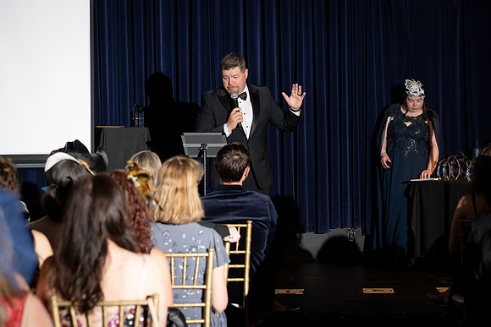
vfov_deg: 12.5
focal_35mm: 110
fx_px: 1501
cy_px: 164
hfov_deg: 18.6
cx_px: 246
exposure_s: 1/200
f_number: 5
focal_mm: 110
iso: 2500
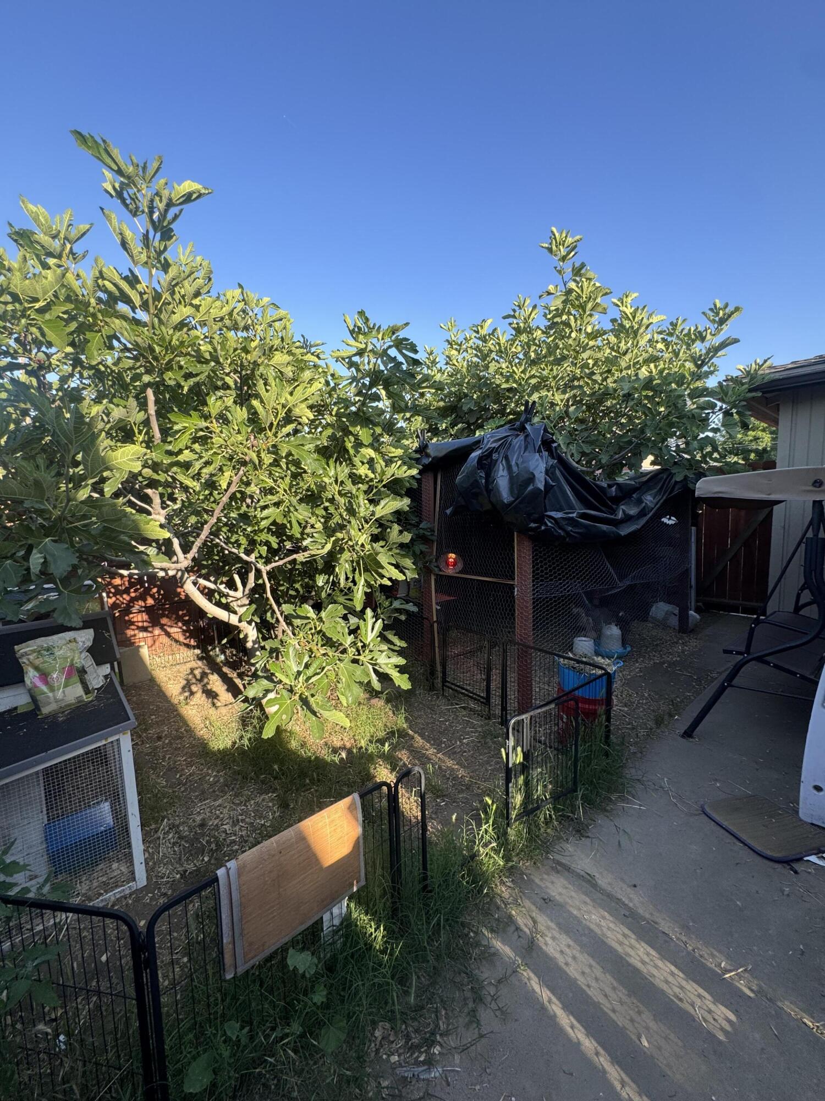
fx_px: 445
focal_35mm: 14
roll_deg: +2.3
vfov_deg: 102.1
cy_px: 550
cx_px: 412
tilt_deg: -6.1
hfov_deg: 85.7
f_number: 2.2
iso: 40
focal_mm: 2.22
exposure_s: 1/351
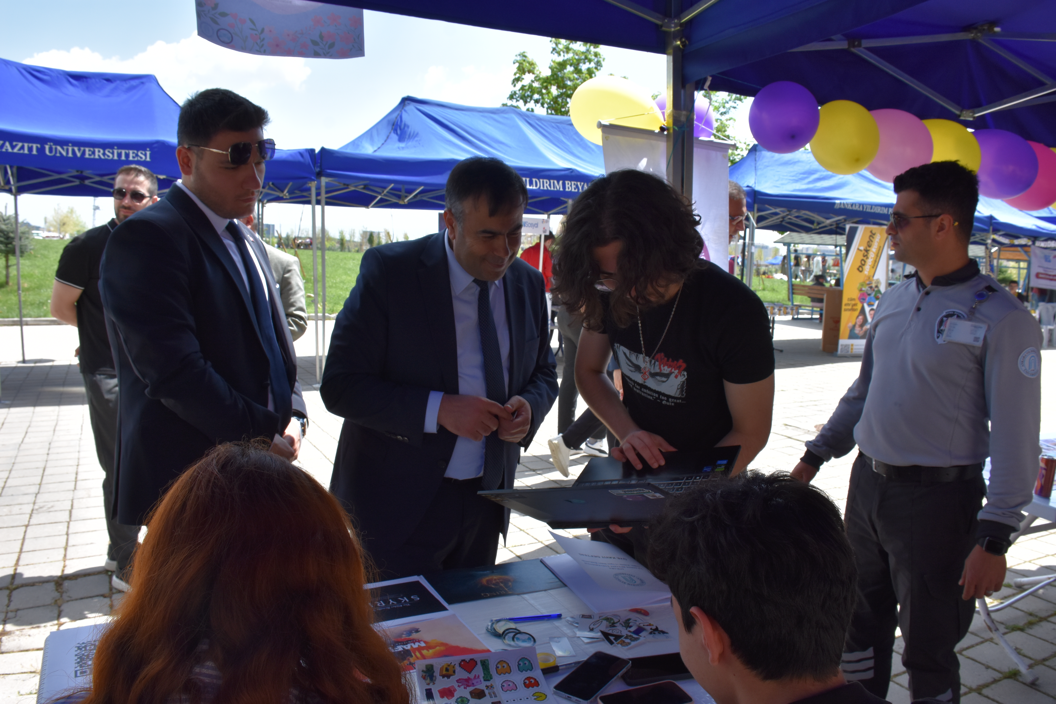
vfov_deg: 47.9
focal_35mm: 27
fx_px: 792
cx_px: 528
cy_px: 352
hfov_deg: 67.4
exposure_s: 1/400
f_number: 10
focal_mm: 18
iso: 500
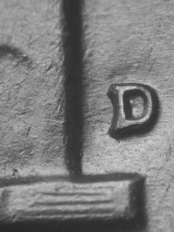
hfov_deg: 9.8
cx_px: 87
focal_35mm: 151
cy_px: 116
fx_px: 1012
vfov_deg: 13.1
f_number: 5
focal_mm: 31.1
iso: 100
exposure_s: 1/9.5
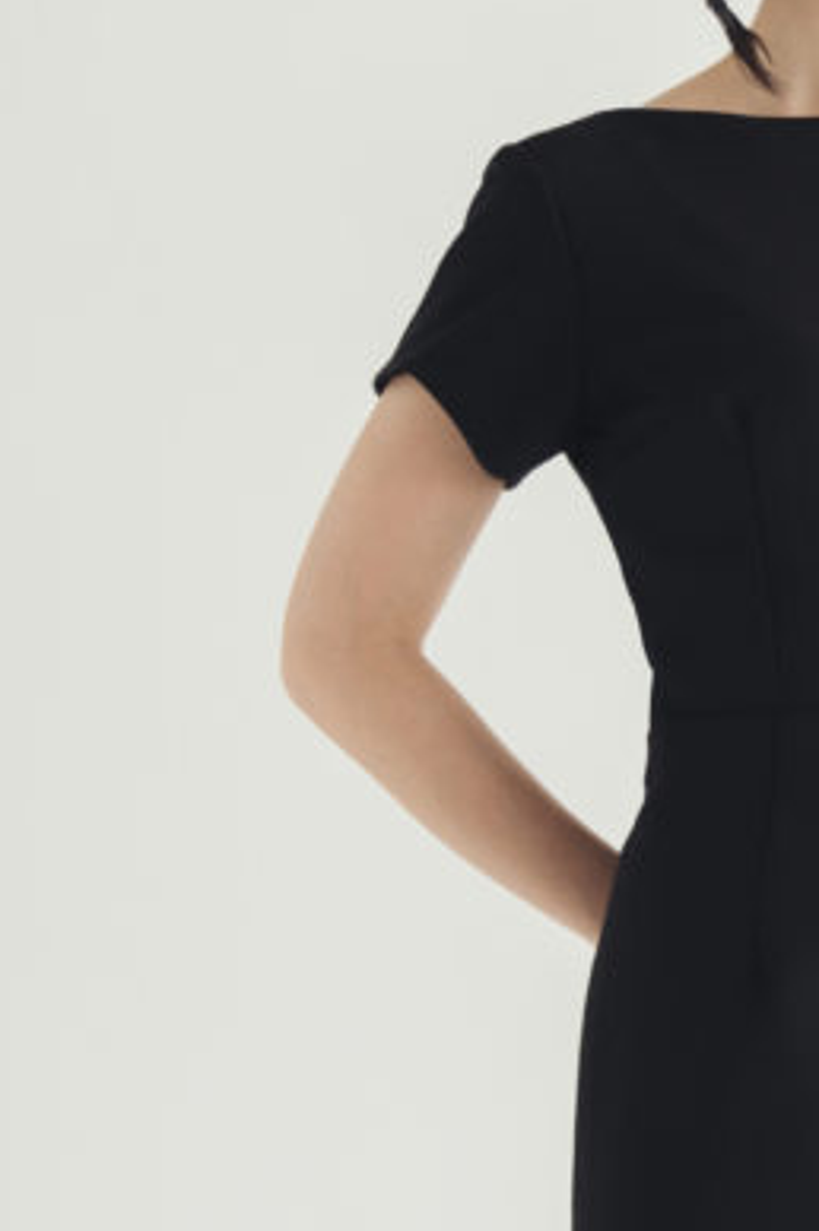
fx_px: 7452
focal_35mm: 218
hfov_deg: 6.3
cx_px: 971
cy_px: 1023
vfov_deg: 9.4
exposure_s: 1/125
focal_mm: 49
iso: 100
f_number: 2.8
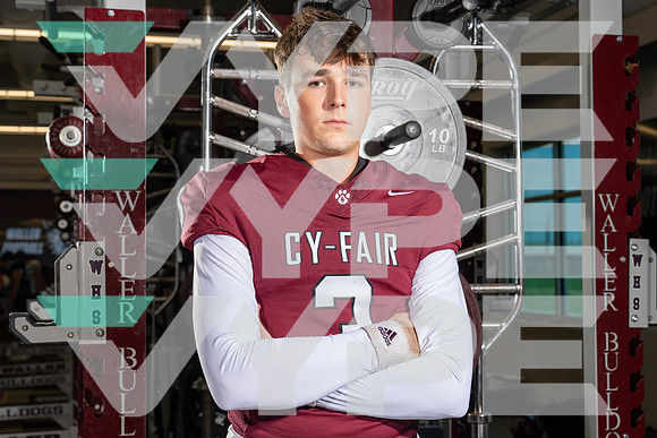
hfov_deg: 37.5
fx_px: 967
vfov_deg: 25.5
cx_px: 328
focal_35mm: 53
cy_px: 219
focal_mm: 53
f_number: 5.6
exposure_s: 1/250
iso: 200
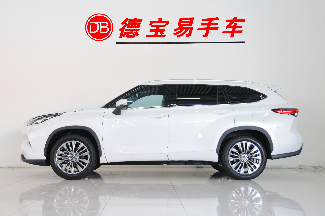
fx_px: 433
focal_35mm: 48
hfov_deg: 41.2
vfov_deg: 28.0
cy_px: 108
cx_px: 162
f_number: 4.8
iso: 200
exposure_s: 1/15
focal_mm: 32
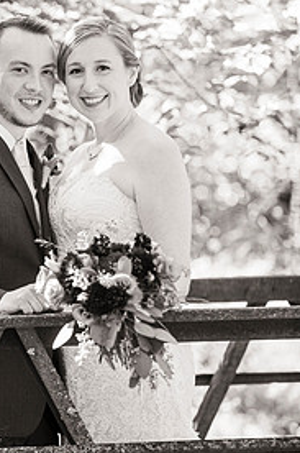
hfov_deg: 6.2
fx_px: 2760
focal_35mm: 220
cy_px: 181
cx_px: 58
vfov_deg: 9.4
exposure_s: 1/320
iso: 400
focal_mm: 135
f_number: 2.8
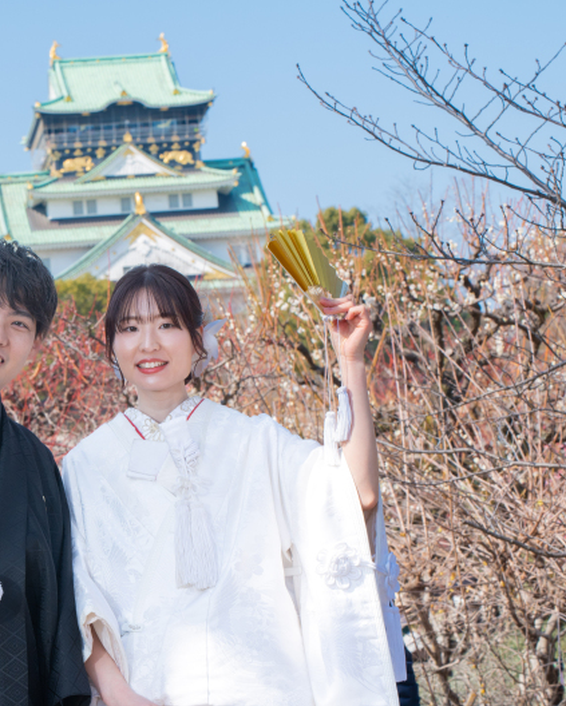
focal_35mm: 142
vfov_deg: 13.6
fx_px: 2971
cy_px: 352
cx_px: 75
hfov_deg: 10.8
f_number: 13
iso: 500
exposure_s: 1/200
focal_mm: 100
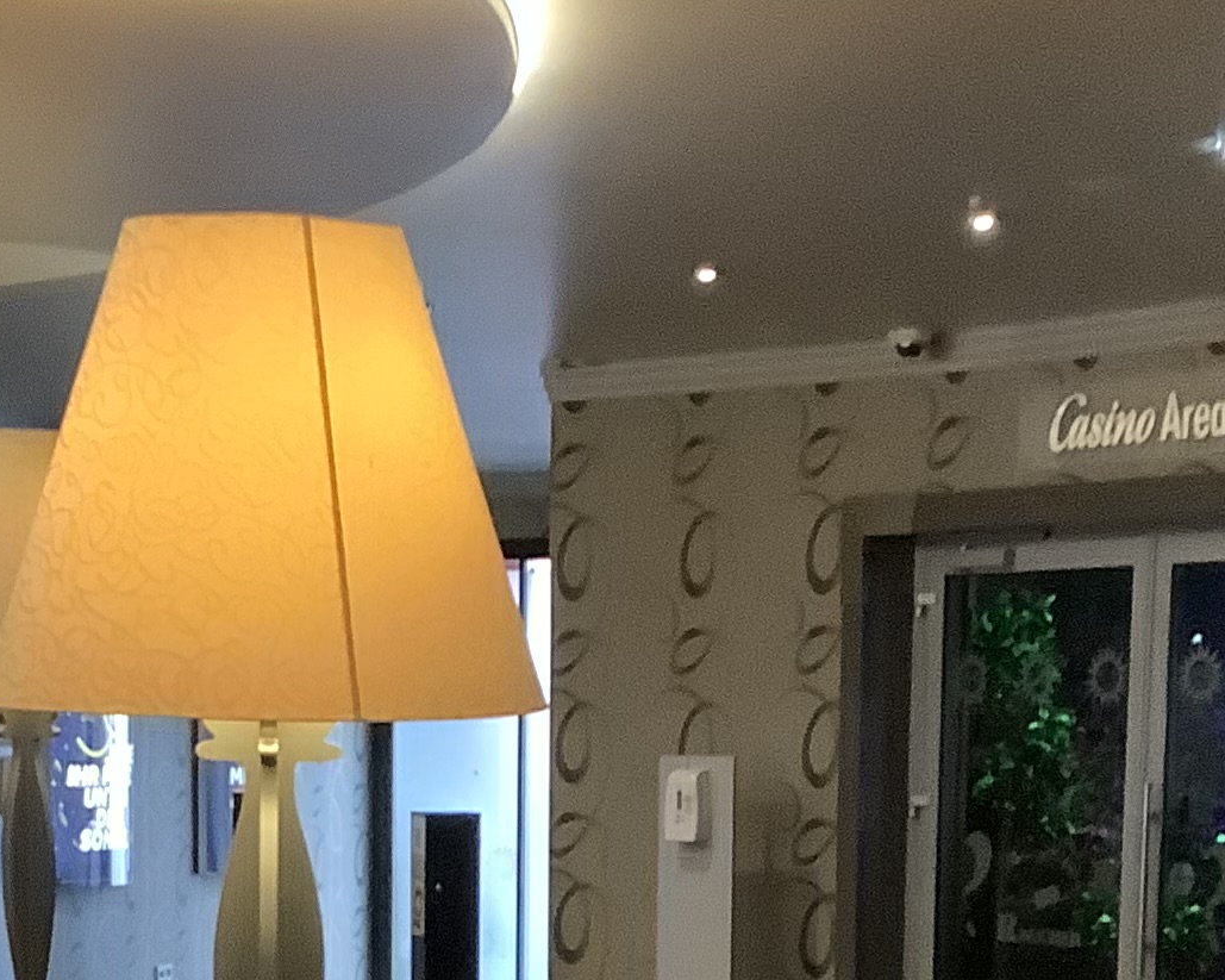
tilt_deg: -8.5
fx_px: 3480
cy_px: 1219
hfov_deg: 19.9
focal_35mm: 96
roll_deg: -0.4
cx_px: 426
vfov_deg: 15.4
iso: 640
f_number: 2.4
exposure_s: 1/20
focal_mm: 3.3
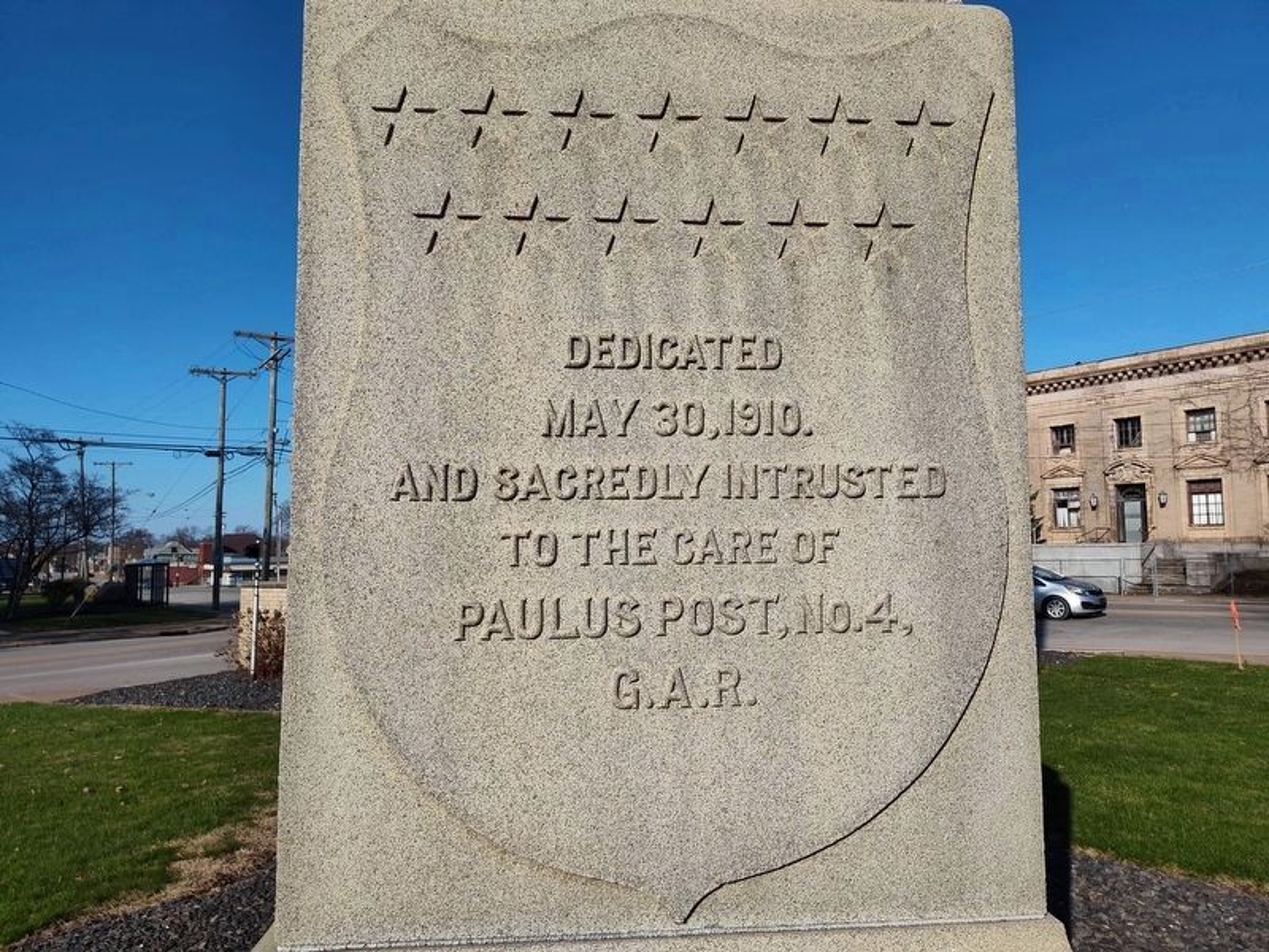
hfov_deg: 73.9
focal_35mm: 23
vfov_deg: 58.9
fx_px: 843
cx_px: 634
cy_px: 476
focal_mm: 5.56
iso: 100
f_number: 1.8
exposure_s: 1/2087
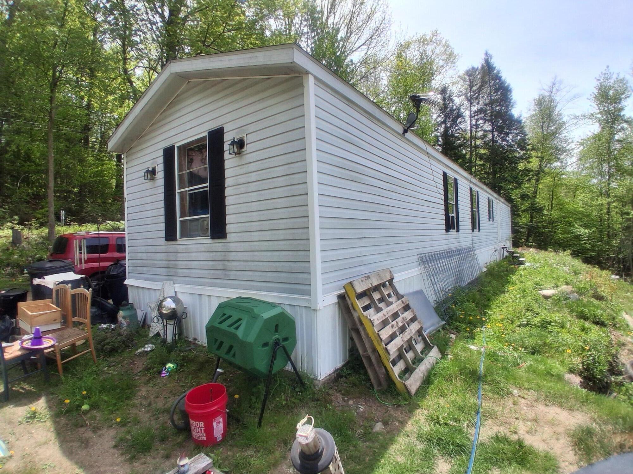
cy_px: 237
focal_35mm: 17
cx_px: 316
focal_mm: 1.4
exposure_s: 1/1294
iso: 50
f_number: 2.2
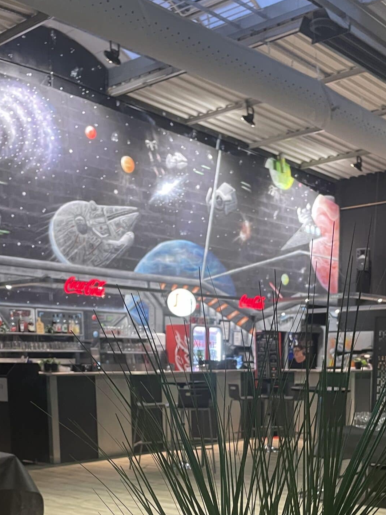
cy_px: 464
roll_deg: +0.4
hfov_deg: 30.7
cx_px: 243
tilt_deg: -8.2
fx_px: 699
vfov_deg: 37.7
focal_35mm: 47
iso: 250
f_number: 1.6
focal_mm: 4.2
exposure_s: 1/50
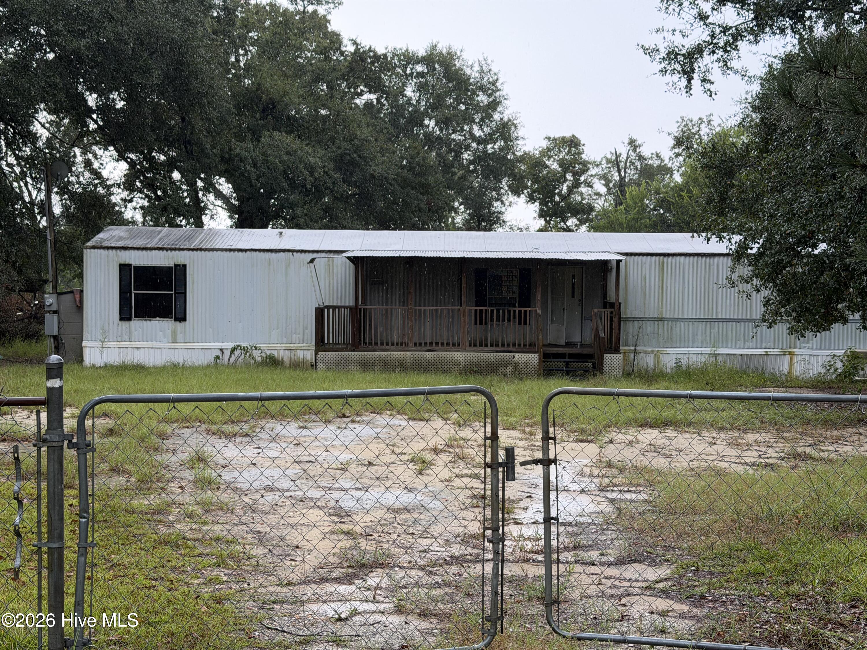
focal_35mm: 48
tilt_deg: -2.2
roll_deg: -0.5
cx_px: 434
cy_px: 325
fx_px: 1202
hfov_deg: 39.7
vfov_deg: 30.3
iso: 100
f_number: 1.78
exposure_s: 1/198
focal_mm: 6.76
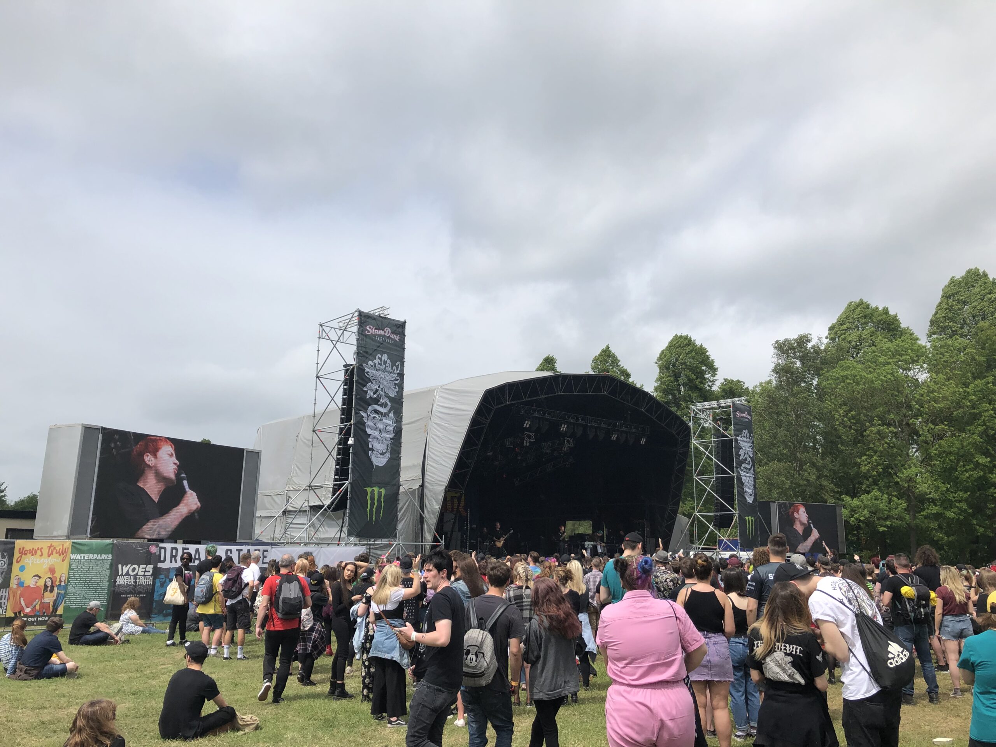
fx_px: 806
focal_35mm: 28
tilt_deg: +13.1
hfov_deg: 63.4
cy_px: 374
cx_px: 498
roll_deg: +0.2
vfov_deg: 49.7
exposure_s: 1/3690
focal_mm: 3.99
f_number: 1.8
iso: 25
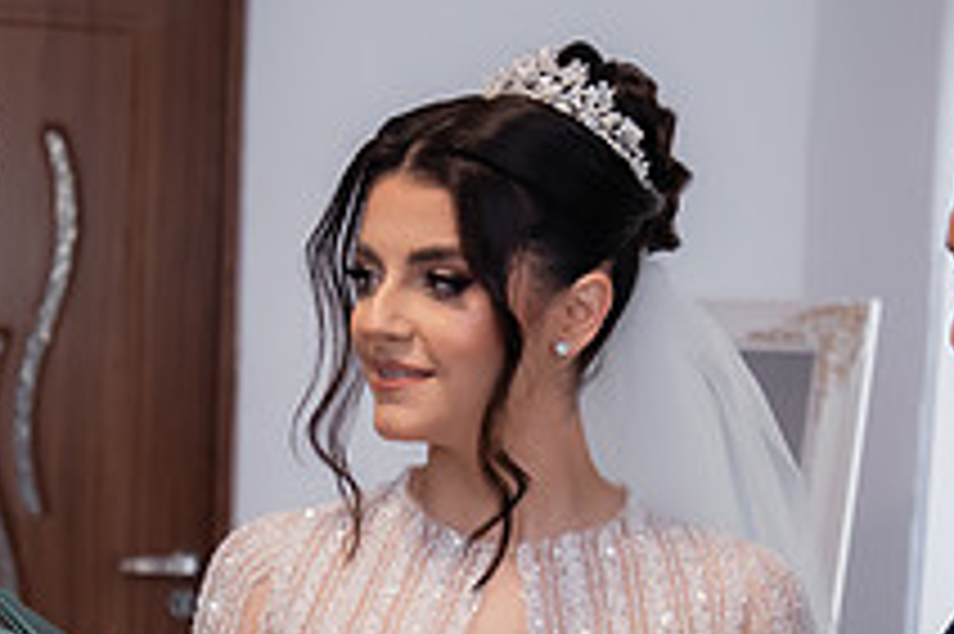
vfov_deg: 14.3
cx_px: 404
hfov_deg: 21.7
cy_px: 622
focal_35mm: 94
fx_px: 2489
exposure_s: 1/250
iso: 1600
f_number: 2.8
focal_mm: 30
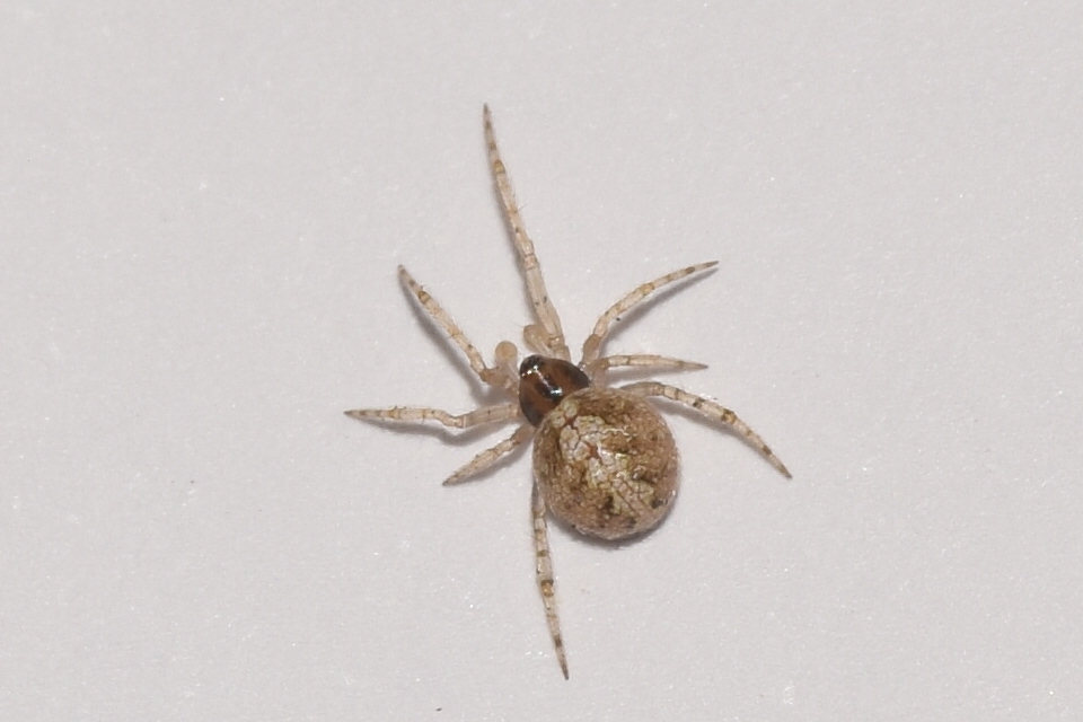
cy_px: 361
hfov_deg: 9.8
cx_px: 542
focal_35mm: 210
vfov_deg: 6.5
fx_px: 6317
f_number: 14
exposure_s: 1/200
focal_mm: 140
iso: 100
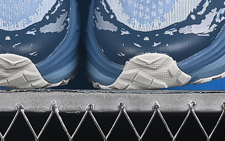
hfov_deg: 9.9
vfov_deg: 6.2
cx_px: 87
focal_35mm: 211
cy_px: -40
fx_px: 1295
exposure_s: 1/80
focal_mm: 50
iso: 160
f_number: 8
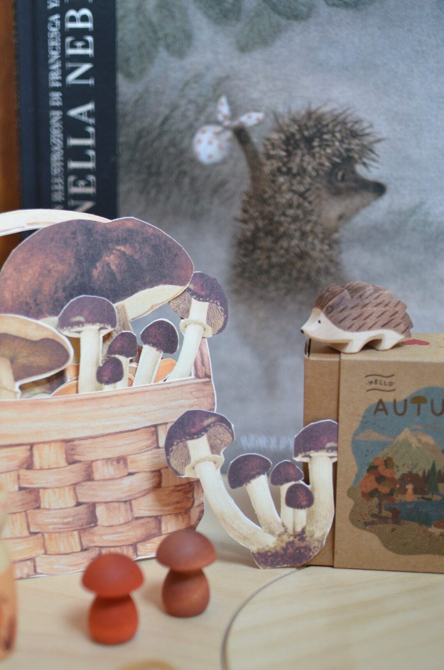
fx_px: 976
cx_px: 222
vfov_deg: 37.9
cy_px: 335
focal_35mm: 52
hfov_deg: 25.6
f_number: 1.8
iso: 400
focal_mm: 35
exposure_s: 1/100
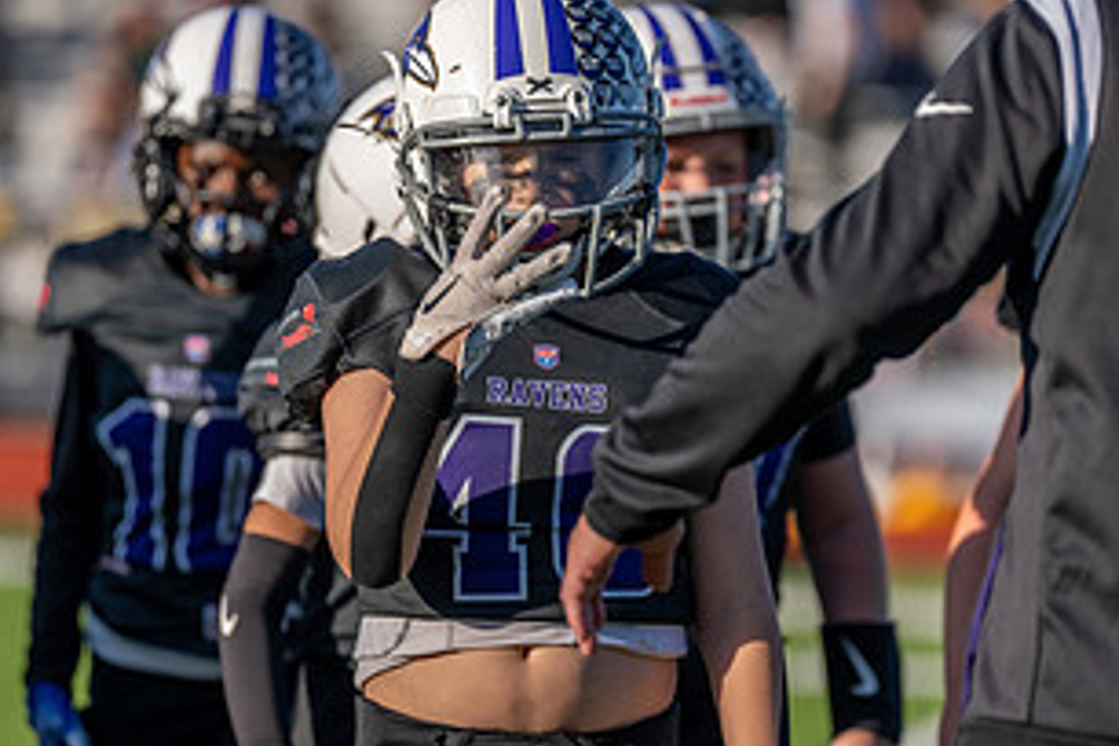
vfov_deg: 3.6
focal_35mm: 379
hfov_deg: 5.4
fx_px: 11780
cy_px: 349
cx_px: 541
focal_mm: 200
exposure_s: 1/1250
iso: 100
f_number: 2.8
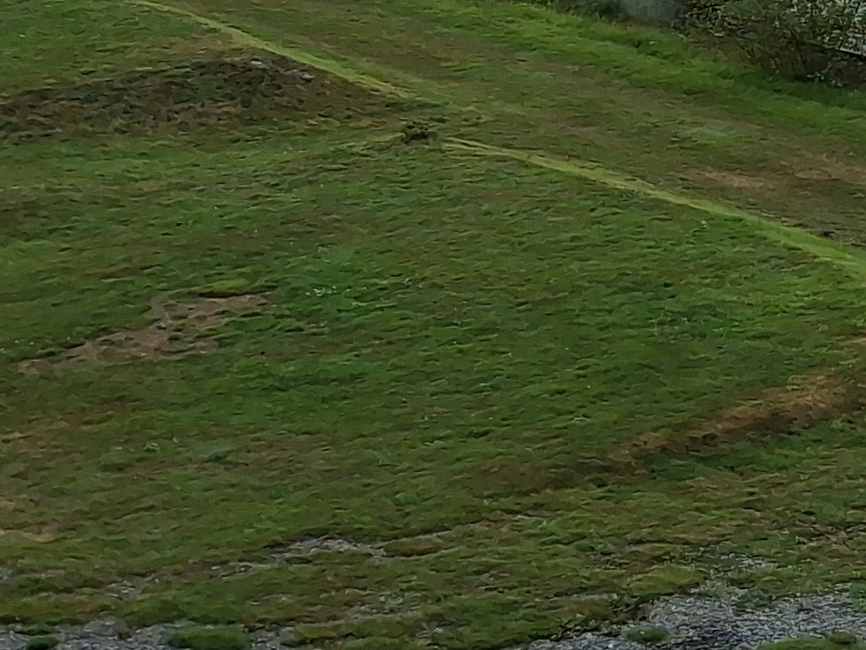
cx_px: 1692
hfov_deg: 14.7
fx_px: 2802
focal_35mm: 112
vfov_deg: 12.1
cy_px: -522
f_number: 1.8
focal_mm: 4
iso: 20
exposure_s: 1/666
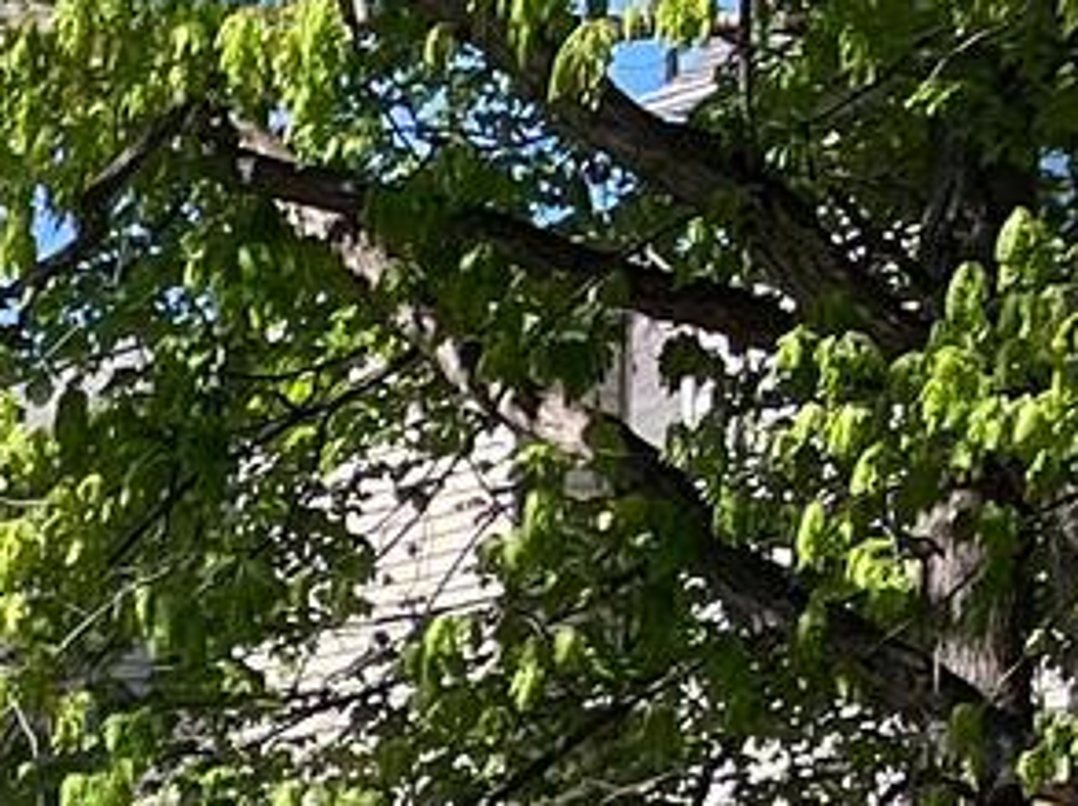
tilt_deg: -5.7
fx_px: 5661
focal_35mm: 182
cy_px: 2267
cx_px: -2682
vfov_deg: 7.4
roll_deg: +0.7
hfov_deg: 8.2
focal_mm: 5.1
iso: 50
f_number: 1.6
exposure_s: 1/1325
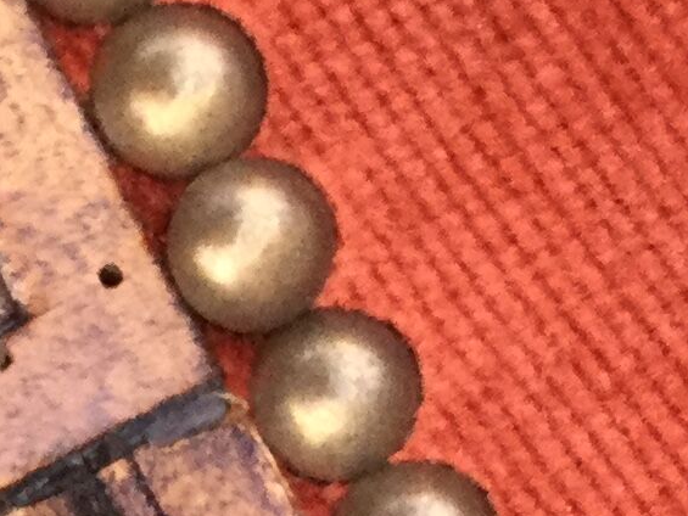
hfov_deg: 11.0
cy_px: 599
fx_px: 3558
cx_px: 212
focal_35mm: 179
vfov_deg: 8.2
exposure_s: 1/33
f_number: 2.4
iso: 50
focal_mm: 3.3
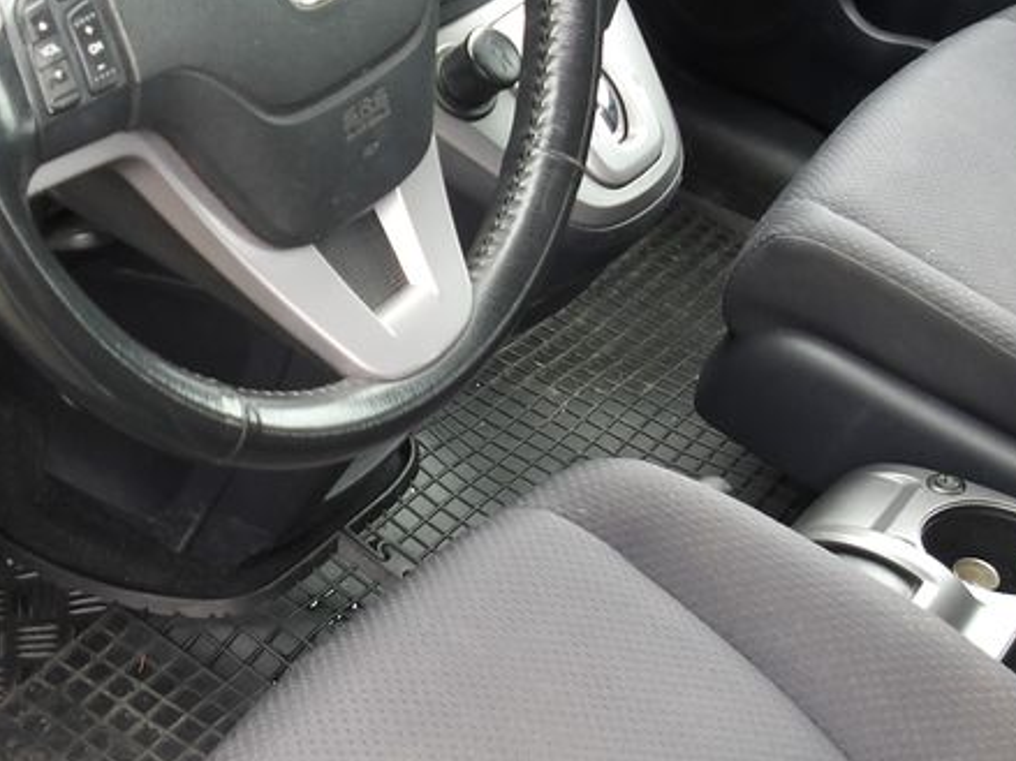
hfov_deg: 30.3
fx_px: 1849
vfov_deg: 23.2
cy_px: 285
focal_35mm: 63
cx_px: 273
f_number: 3
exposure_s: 1/32
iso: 100
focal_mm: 4.9
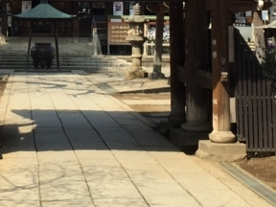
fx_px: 821
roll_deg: -2.2
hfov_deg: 19.0
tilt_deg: +8.2
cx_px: 80
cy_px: -84
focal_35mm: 103
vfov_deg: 13.7
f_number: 2.2
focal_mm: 4.15
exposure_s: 1/1130
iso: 32
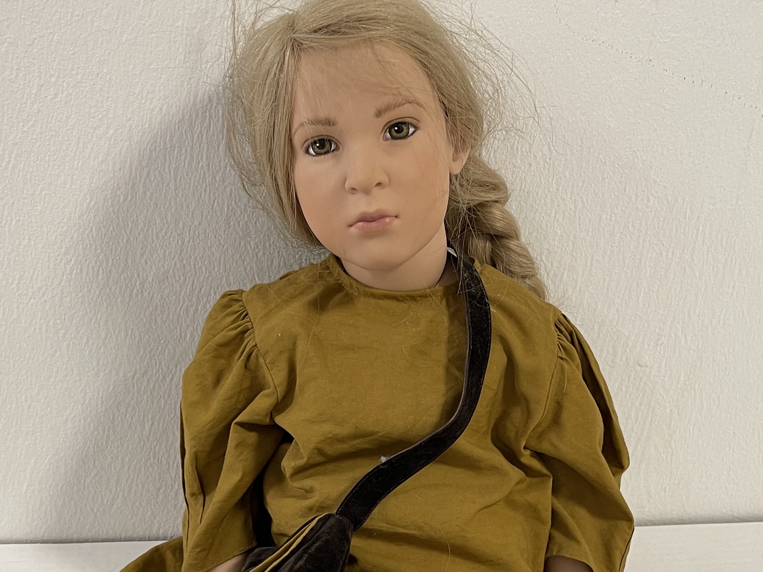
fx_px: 1168
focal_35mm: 53
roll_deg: -1.9
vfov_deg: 26.3
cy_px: 546
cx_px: 357
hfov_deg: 36.2
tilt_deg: -30.5
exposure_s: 1/50
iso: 100
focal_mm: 5.1
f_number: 1.6
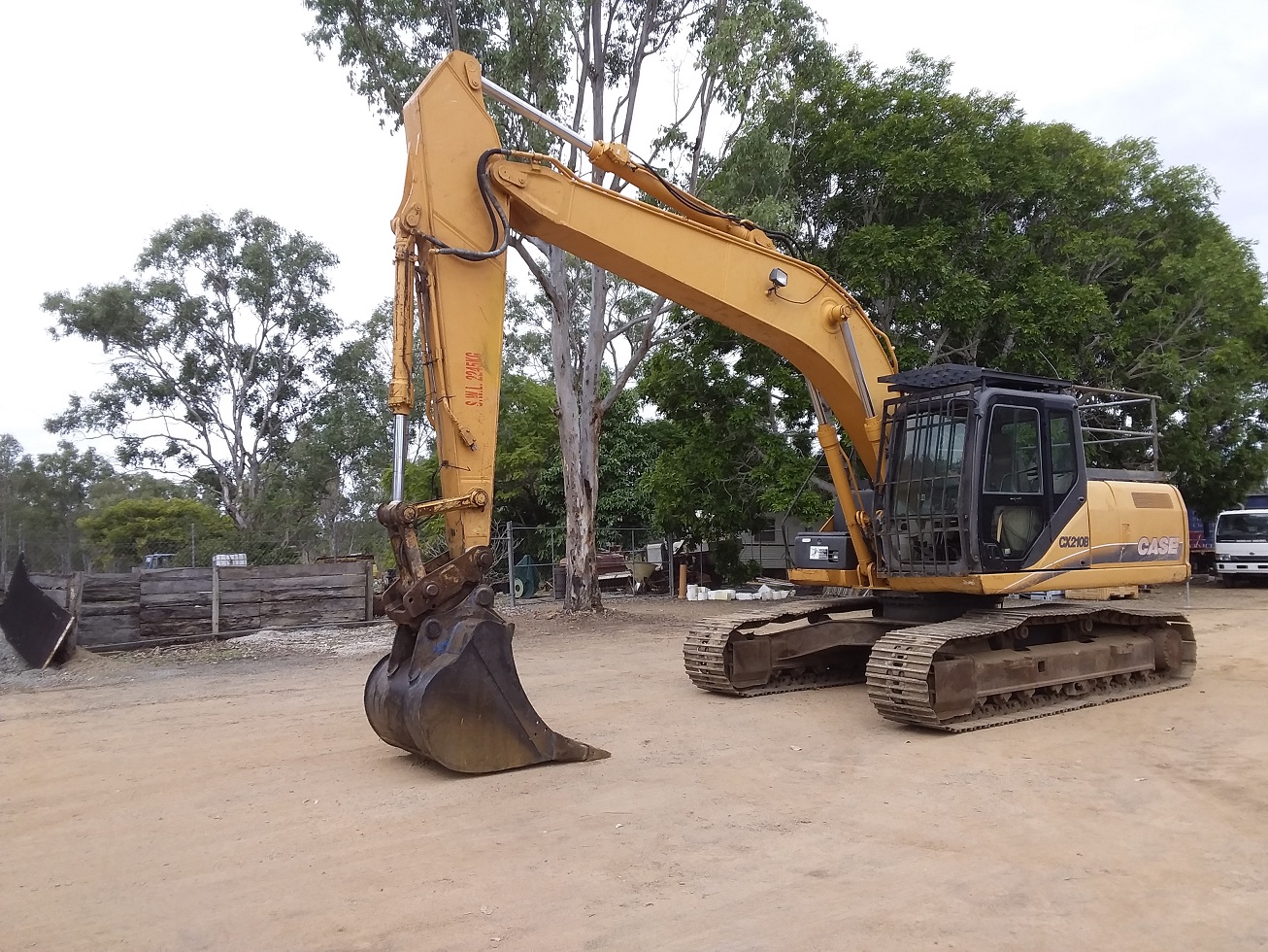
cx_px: 634
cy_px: 476
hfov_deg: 63.4
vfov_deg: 49.8
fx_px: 1026
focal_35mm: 28
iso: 40
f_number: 1.9
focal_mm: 2.91
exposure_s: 1/399
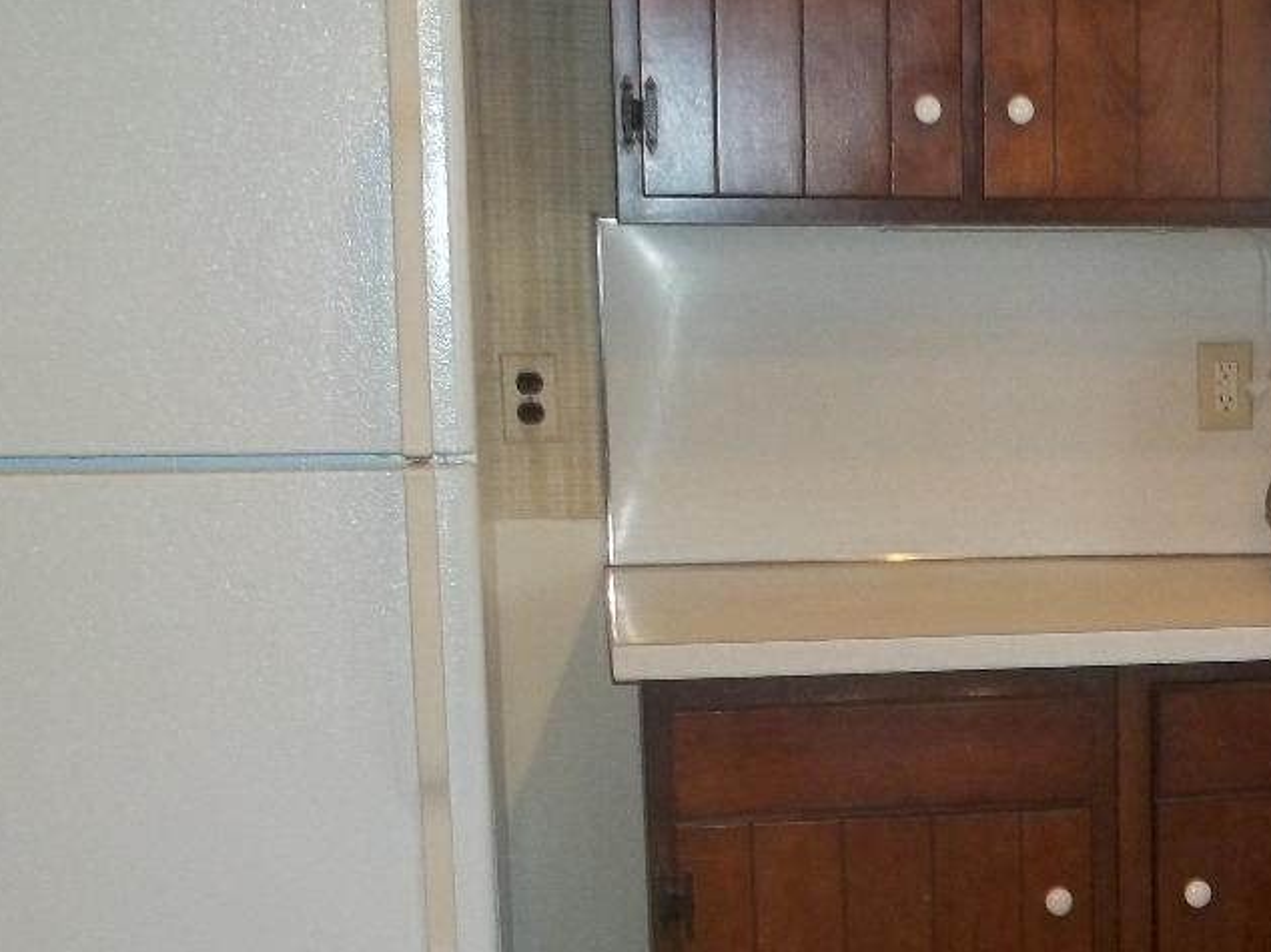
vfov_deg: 19.4
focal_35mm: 75
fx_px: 2753
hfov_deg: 24.1
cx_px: 1429
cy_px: 754
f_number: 3.3
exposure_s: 1/30
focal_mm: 5.9
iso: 160
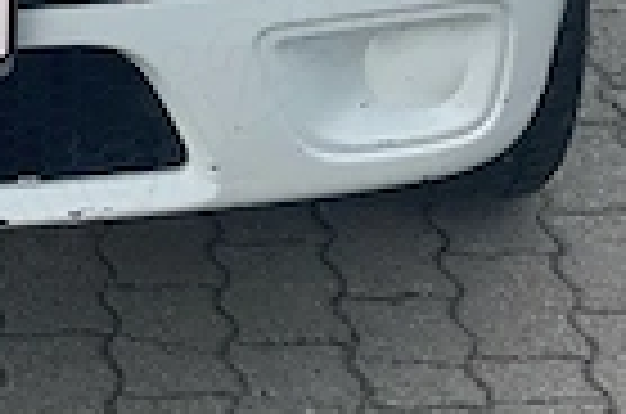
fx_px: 4060
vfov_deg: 5.6
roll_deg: +0.2
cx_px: -306
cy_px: -576
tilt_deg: -11.9
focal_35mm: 234
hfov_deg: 8.6
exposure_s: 1/551
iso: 32
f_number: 2
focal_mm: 6
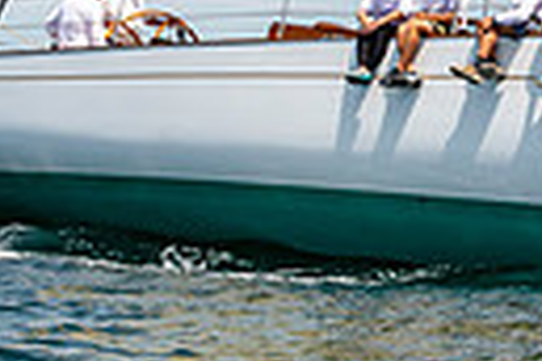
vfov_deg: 8.4
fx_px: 2318
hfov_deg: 12.6
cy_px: -413
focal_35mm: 154
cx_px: 840
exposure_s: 1/2000
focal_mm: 32
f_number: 5
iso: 250
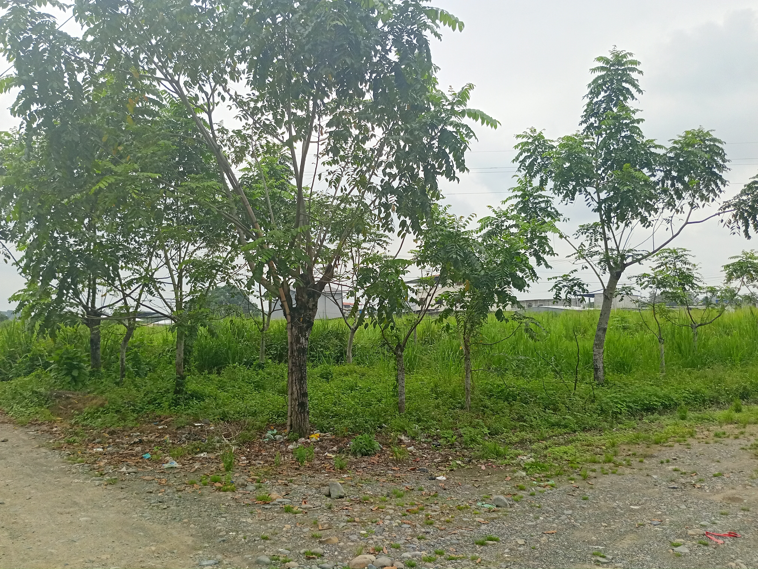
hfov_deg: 73.9
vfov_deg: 58.9
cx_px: 379
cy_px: 284
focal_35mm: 23
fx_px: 504
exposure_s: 1/830
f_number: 1.6
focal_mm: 4.15
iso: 108
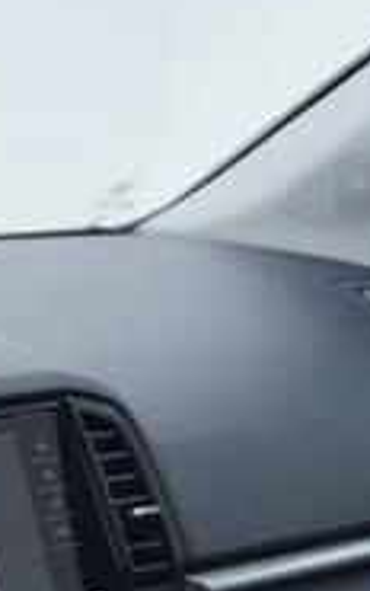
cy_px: 1032
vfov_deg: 7.2
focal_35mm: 285
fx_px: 4587
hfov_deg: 4.2
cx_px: -1269
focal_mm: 24
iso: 125
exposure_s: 1/60
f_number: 3.2
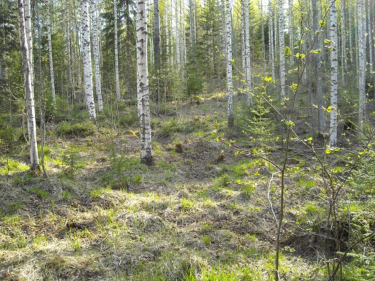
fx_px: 823
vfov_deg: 19.4
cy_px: 140
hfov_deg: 25.7
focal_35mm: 76
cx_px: 188
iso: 168
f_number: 3.9
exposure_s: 1/192
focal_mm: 12.3
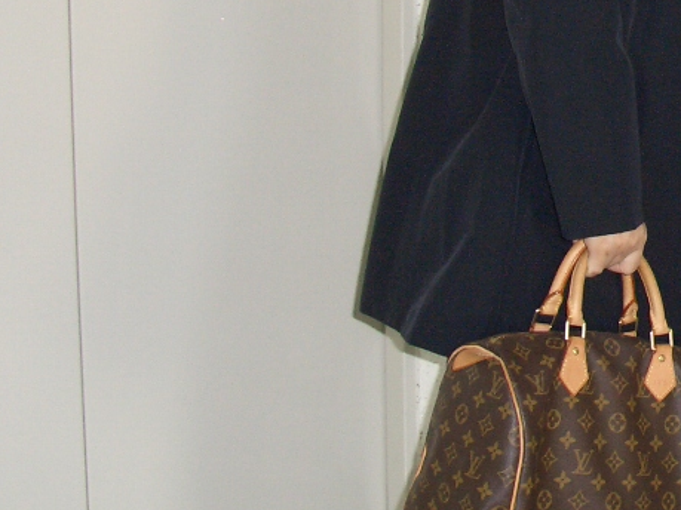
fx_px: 1809
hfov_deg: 20.3
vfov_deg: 15.6
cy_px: -49
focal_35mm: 92
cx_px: 766
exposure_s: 1/60
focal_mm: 7.1
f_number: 2.8
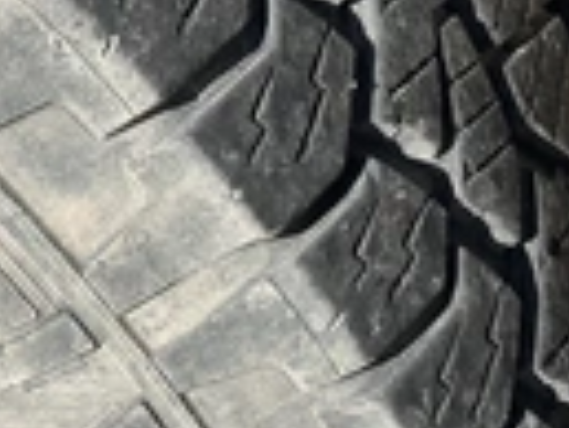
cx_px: 132
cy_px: 79
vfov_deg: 16.3
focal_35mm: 90
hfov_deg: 21.5
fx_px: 1481
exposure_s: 1/1730
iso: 25
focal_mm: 3
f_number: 1.8
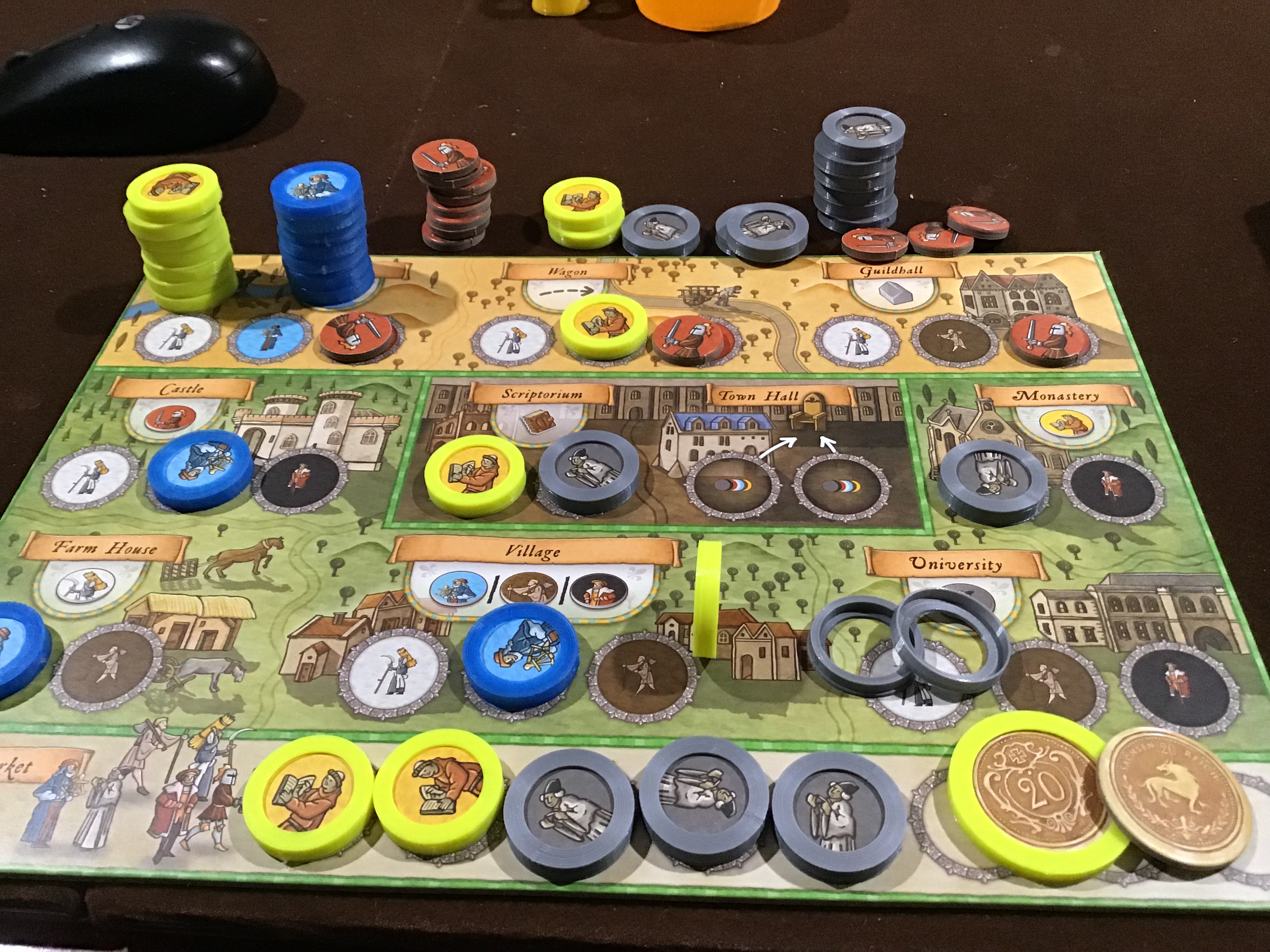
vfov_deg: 45.4
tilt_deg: -45.8
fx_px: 1137
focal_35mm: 31
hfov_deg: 58.4
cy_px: 476
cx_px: 635
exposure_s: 1/24
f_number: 2.4
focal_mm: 3.3
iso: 200
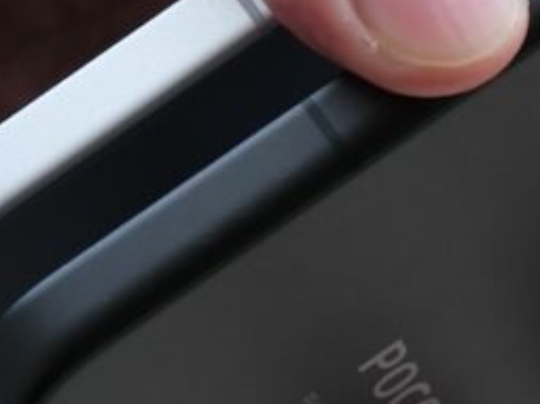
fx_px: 5863
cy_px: -235
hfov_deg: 5.2
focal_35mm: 376
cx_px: 815
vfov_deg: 3.9
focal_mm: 55
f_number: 5
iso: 160
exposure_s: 1/160
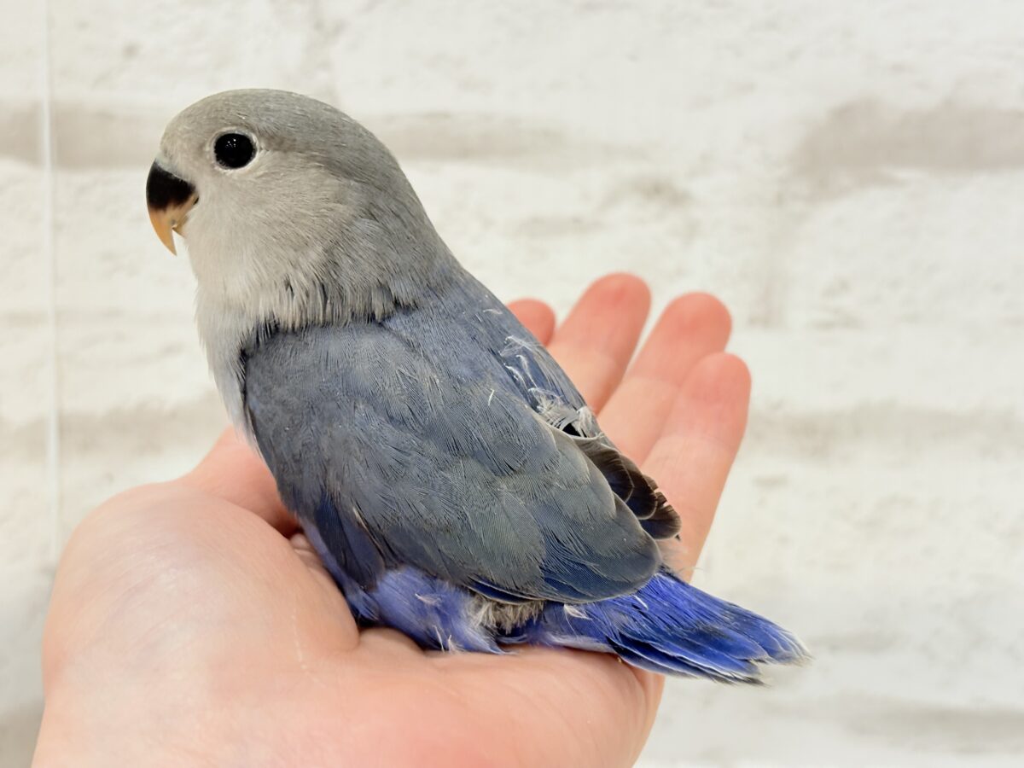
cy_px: 384
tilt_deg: -7.2
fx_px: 1538
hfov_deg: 36.8
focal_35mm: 52
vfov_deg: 28.0
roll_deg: +1.3
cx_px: 512
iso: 100
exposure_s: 1/100
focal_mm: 5.96
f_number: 1.6
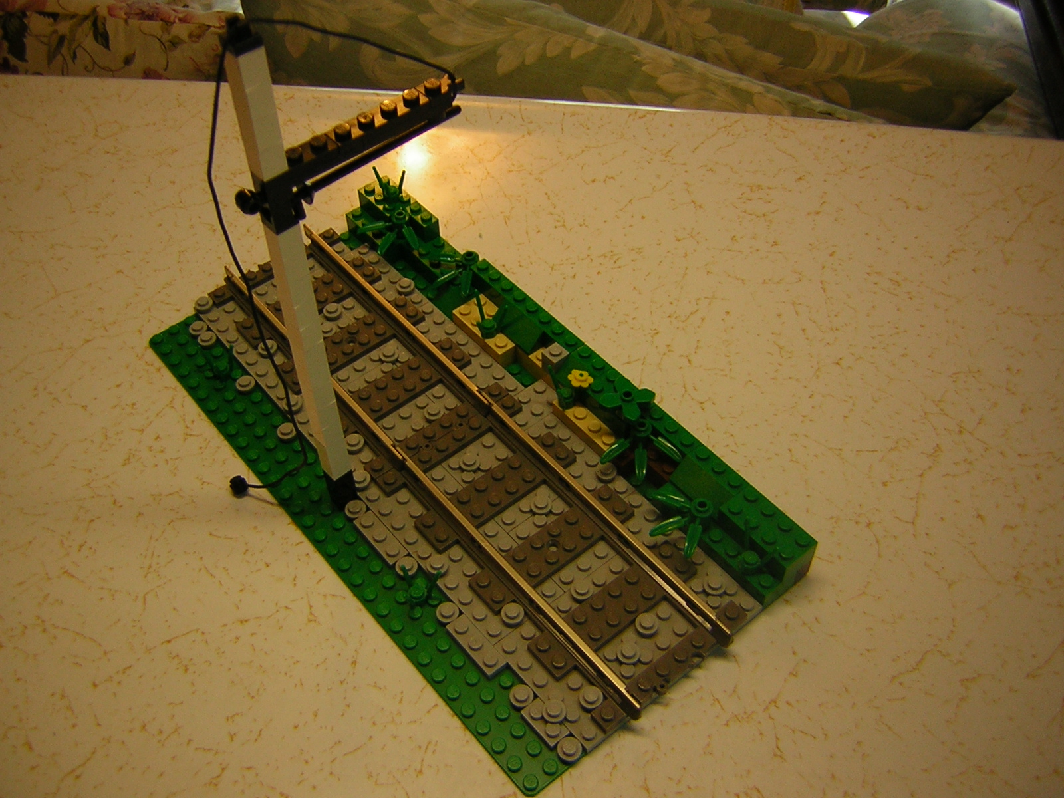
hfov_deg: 51.4
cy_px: 399
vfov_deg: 39.7
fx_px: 1107
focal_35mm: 36
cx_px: 532
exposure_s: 1/21.1
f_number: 2.6
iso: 50
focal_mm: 4.7
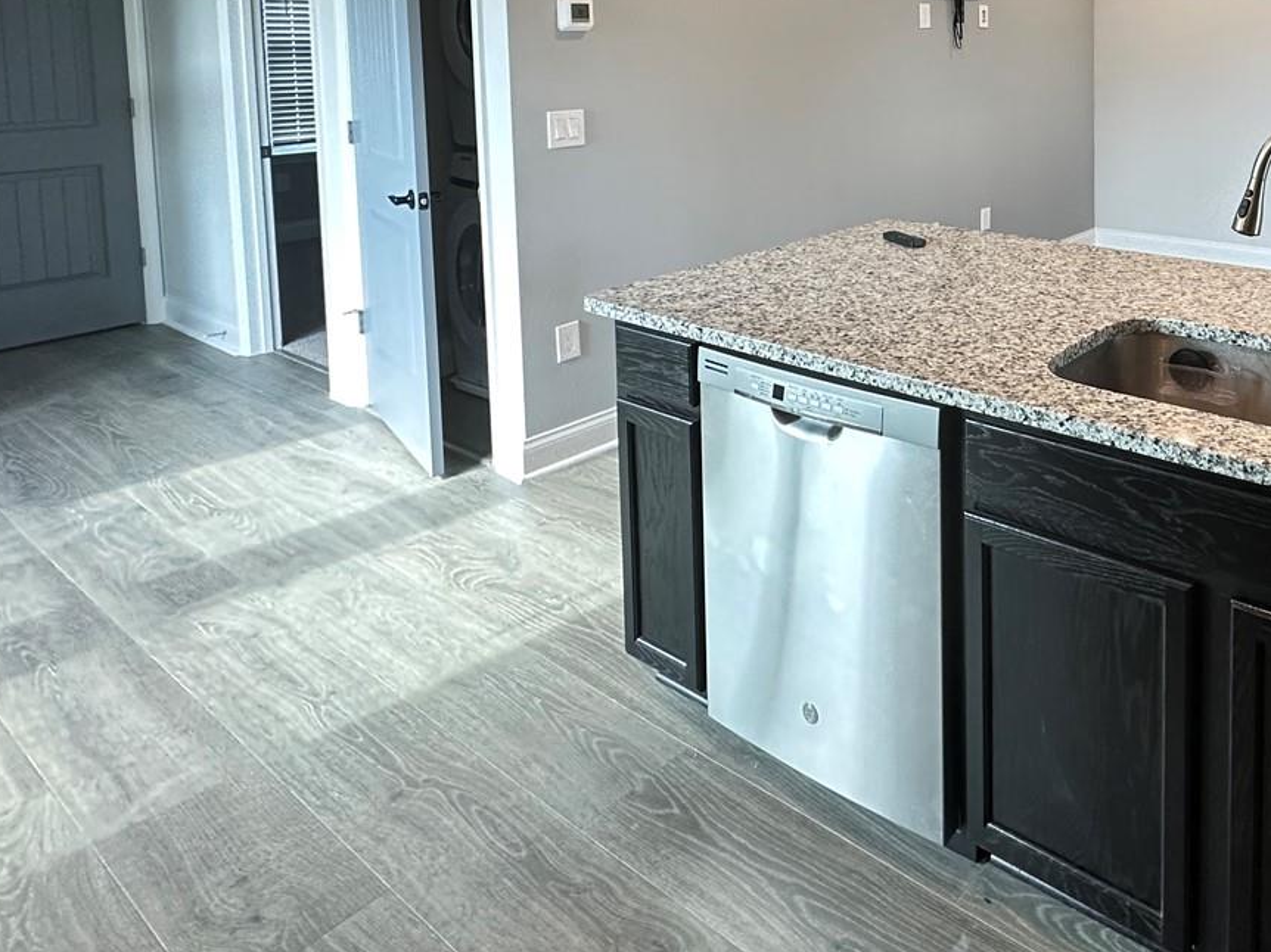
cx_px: 1065
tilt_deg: -4.7
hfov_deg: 60.3
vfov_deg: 47.6
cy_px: 96
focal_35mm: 26
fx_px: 954
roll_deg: -0.3
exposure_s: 1/60
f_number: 2.2
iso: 250
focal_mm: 2.22
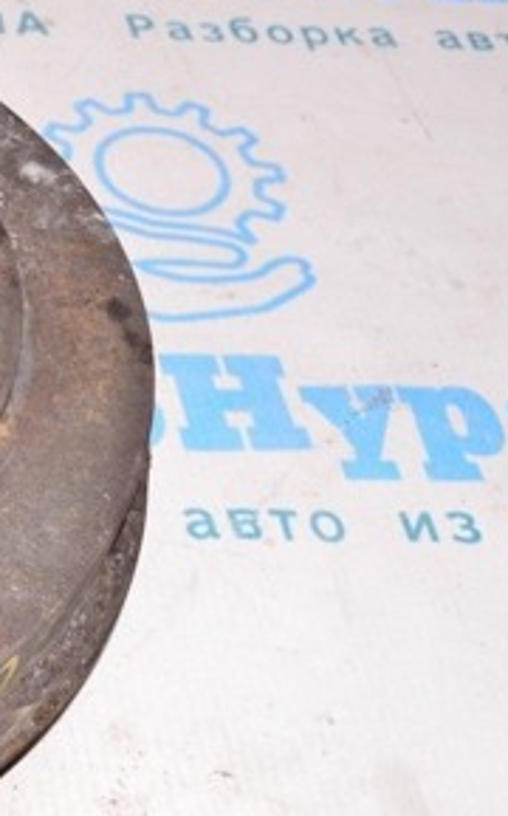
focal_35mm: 71
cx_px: -356
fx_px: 1580
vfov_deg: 28.9
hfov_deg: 16.0
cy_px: 490
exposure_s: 1/125
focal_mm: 21
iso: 1600
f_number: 8
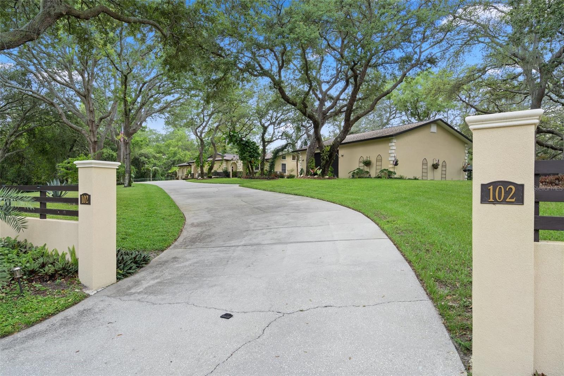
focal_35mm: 22
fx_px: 345
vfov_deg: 57.2
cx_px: 282
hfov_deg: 78.6
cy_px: 188
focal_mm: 22
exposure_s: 1/50
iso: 320
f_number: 8
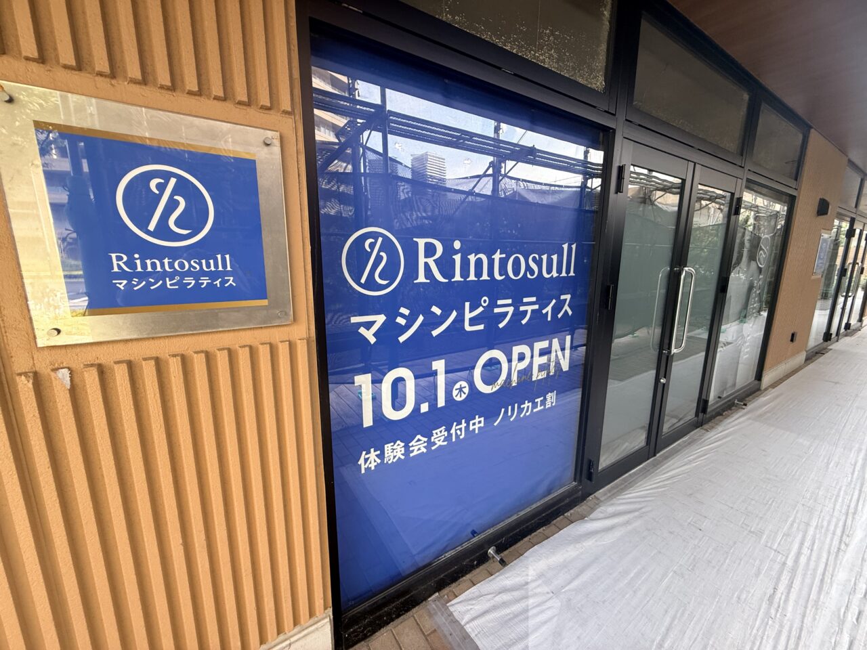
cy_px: 325
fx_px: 351
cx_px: 434
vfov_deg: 85.7
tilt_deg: -10.5
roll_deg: -0.7
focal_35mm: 14
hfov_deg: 102.1
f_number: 2.2
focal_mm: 2.22
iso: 125
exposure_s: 1/99
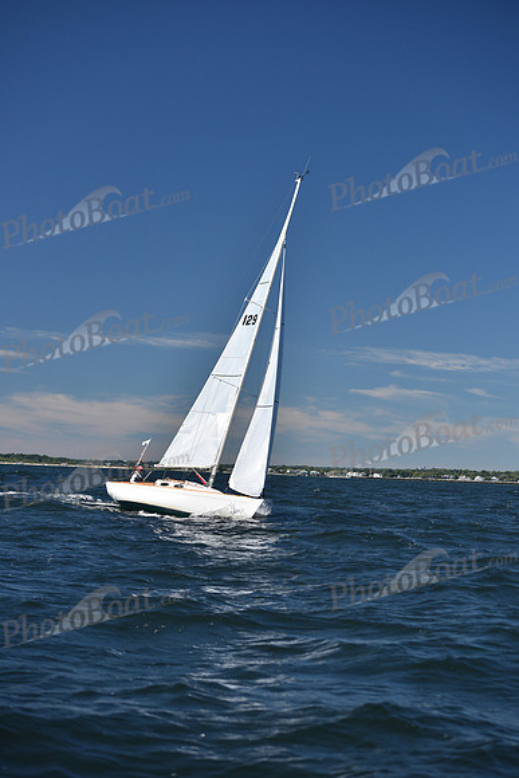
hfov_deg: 19.5
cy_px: 389
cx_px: 260
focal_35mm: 70
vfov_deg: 28.8
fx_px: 1513
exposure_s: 1/1000
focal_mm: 70
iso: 200
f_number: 4
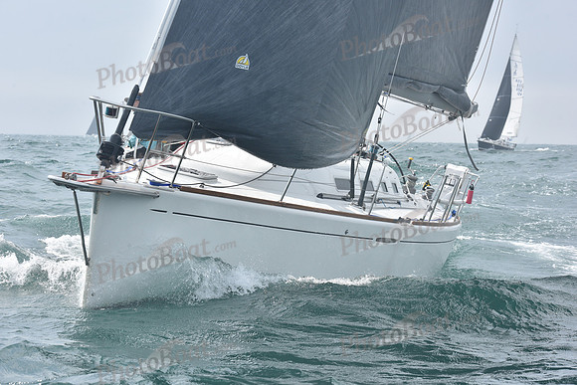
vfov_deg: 13.7
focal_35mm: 100
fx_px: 1603
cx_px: 288
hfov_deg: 20.4
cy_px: 192
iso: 320
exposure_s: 1/800
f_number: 10
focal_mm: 100
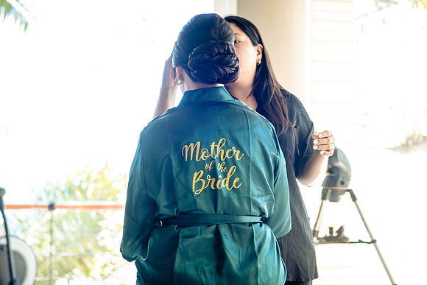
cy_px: 132
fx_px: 893
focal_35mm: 75
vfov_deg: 18.1
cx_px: 230
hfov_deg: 26.9
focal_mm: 70
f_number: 4
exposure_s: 1/100
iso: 640
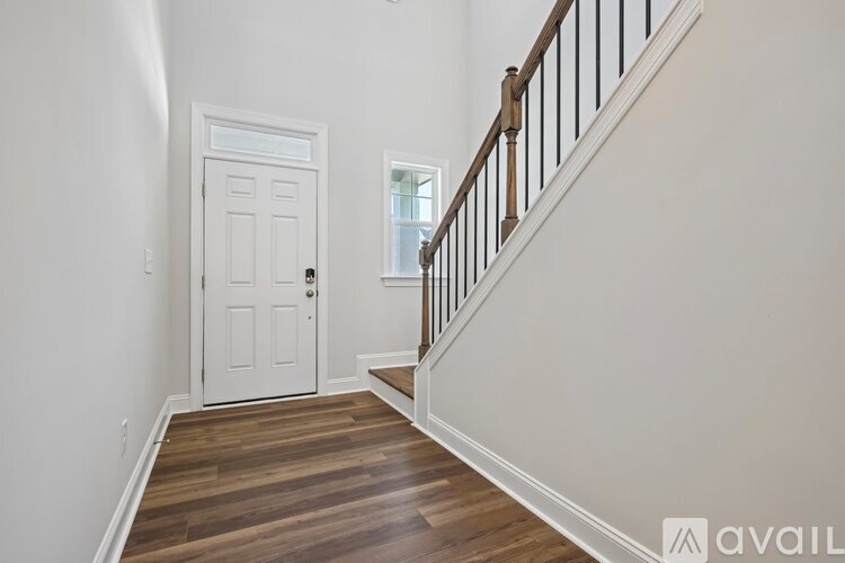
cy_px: 282
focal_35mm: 17
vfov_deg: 70.4
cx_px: 422
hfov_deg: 93.3
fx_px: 399
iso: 400
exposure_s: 1/20
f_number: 8
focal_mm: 17
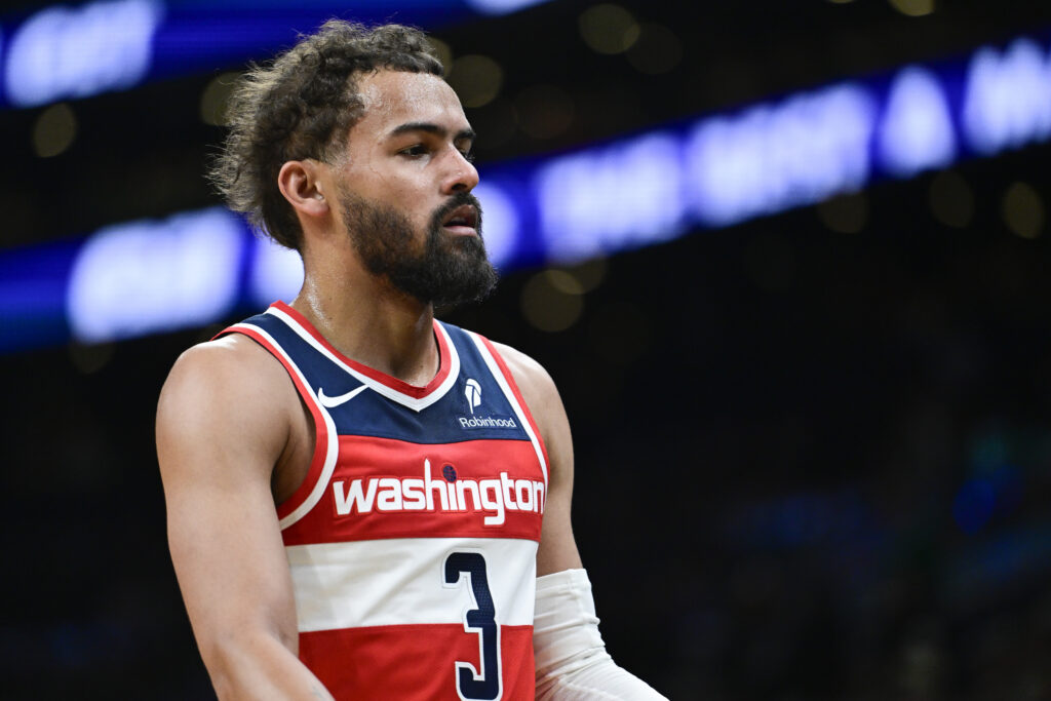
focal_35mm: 195
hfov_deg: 10.5
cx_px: 526
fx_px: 5693
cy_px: 350
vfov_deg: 7.0
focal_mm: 195
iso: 3200
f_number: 2.8
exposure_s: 1/1600
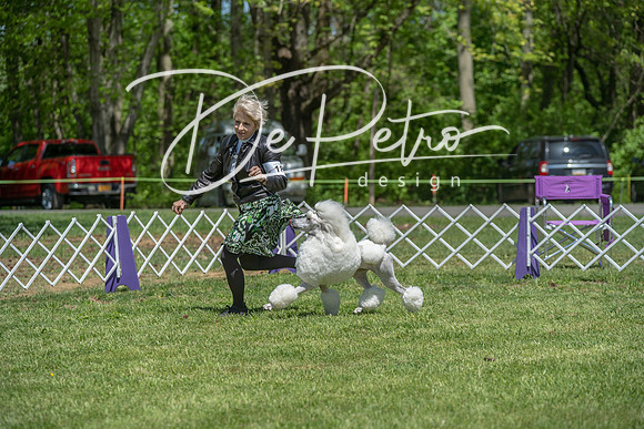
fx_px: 2415
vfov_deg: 10.2
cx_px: 322
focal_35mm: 135
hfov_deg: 15.2
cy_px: 214
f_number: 5
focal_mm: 135
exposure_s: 1/1000
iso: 250
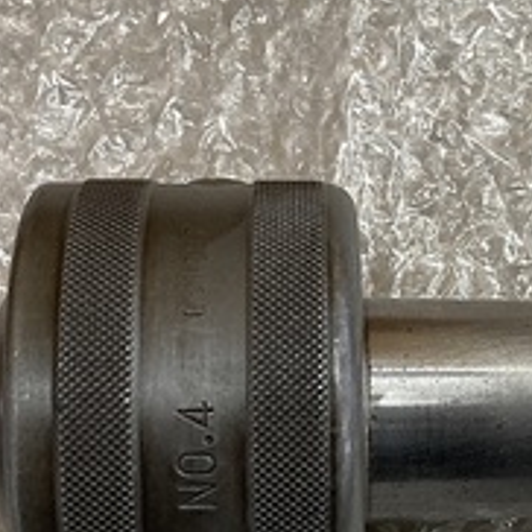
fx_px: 1513
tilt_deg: -70.5
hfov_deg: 19.7
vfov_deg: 19.7
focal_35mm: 87
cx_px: 447
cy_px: 421
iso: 125
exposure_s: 1/60
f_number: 1.8
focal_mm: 3.99
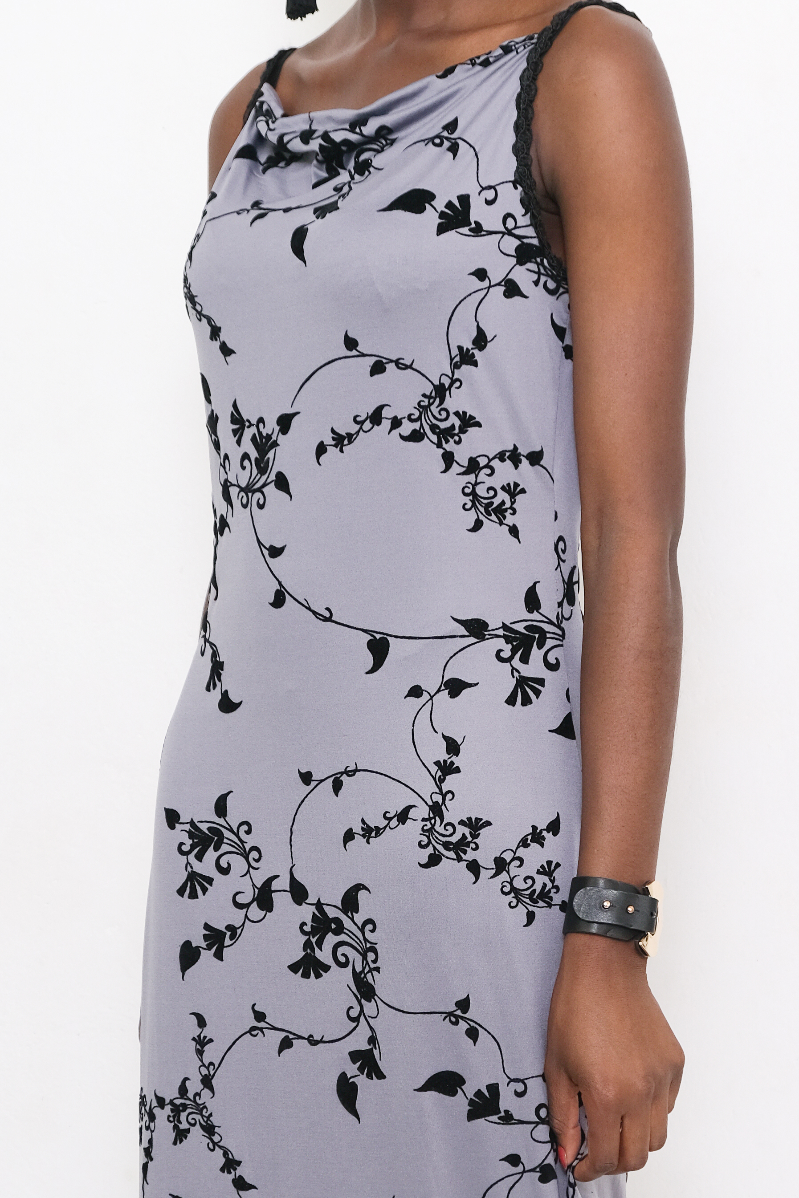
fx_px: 3629
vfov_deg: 18.7
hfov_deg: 12.6
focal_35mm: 109
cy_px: 873
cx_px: 449
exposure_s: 1/180
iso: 250
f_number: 5
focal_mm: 31.5
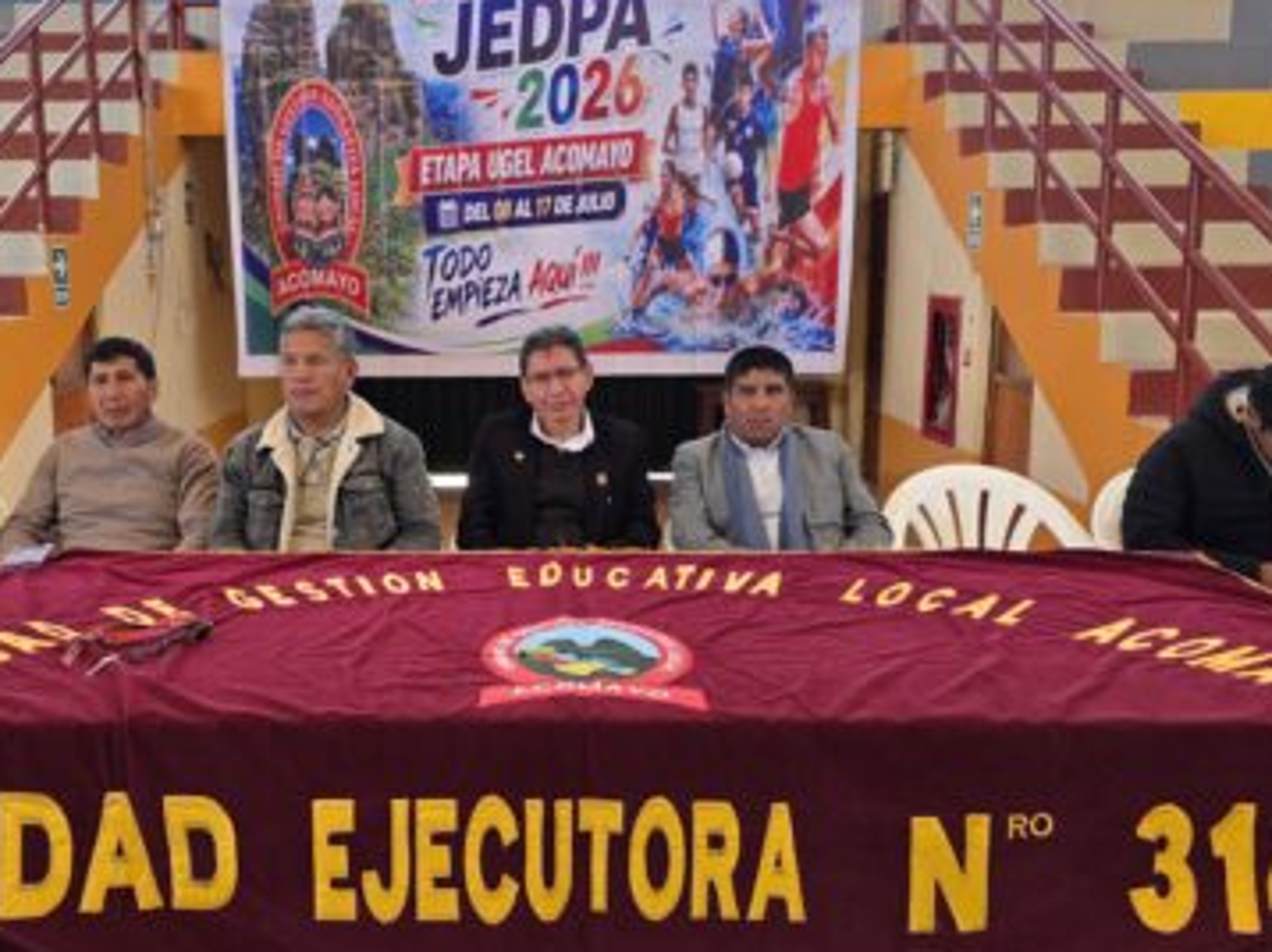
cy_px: 483
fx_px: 1322
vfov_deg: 39.6
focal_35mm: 36
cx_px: 526
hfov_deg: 51.1
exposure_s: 1/180
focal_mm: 6.3
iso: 80
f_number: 1.7
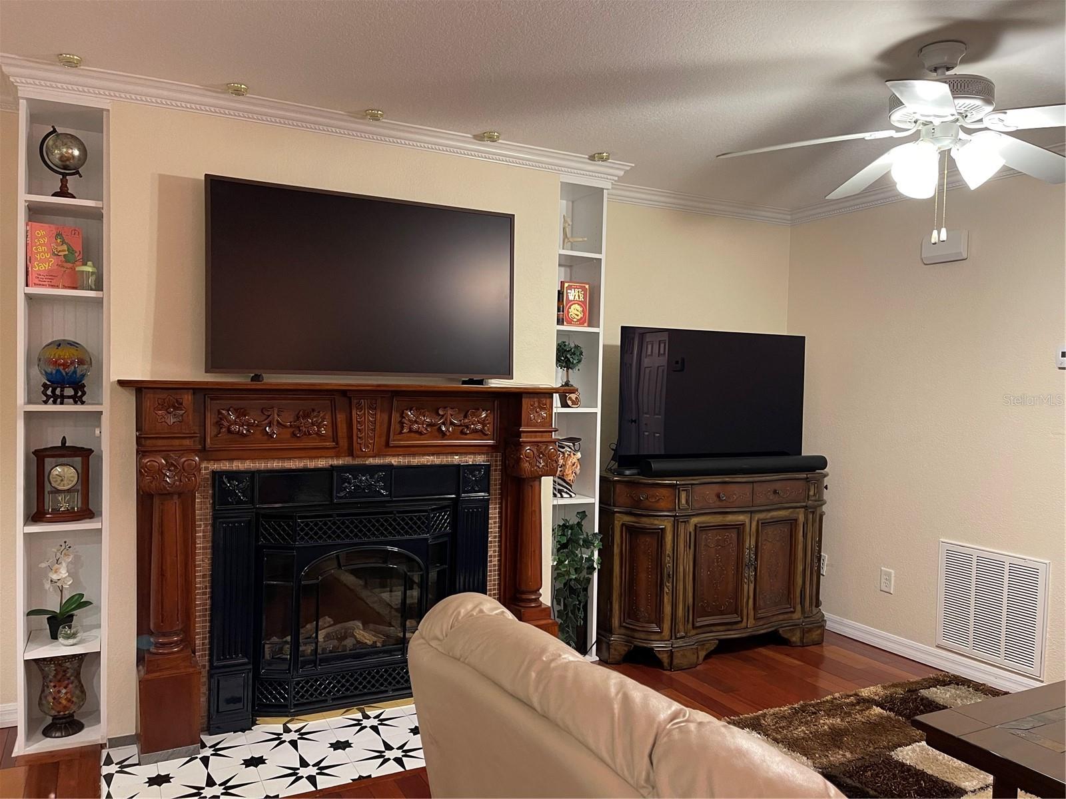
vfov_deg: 53.1
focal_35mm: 26
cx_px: 533
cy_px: 400
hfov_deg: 67.3
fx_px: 801
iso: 320
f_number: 1.6
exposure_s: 1/42
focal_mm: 5.1
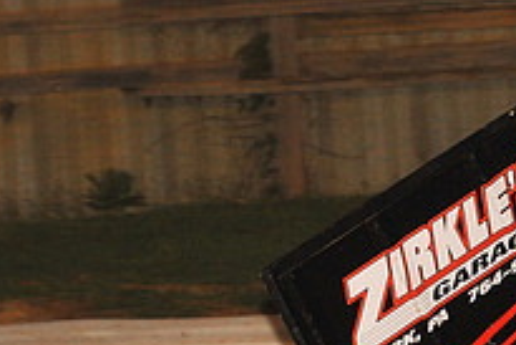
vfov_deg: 4.3
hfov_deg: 6.5
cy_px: 424
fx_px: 4547
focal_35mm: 317
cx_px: 428
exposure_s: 1/320
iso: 1000
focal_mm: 112
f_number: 6.3
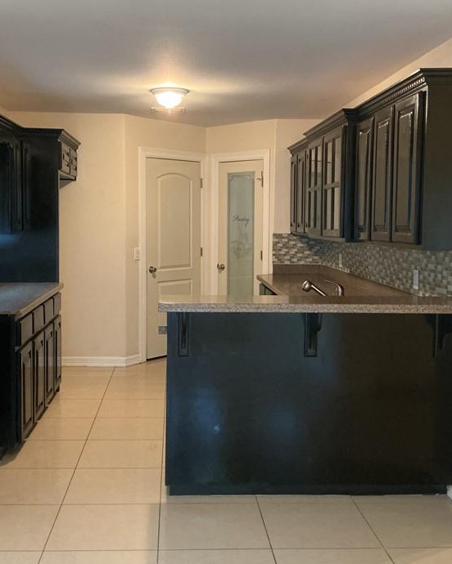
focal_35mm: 42
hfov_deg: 35.6
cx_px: 195
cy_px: 266
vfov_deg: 43.8
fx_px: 702
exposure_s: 1/30
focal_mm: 3
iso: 250
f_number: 1.8
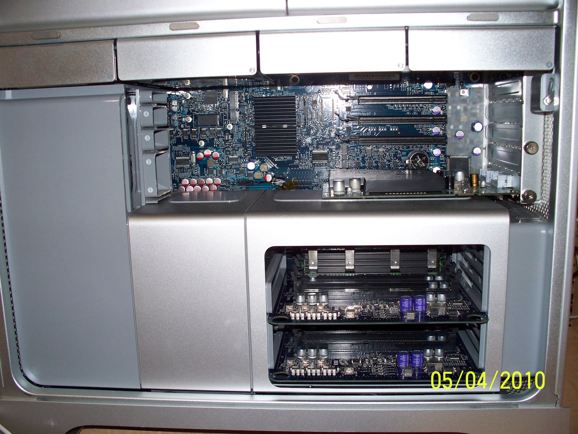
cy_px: 217
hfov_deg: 51.4
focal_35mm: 36
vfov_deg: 39.7
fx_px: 601
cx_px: 289
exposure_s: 1/30
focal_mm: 7.54
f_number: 2.8
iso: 200
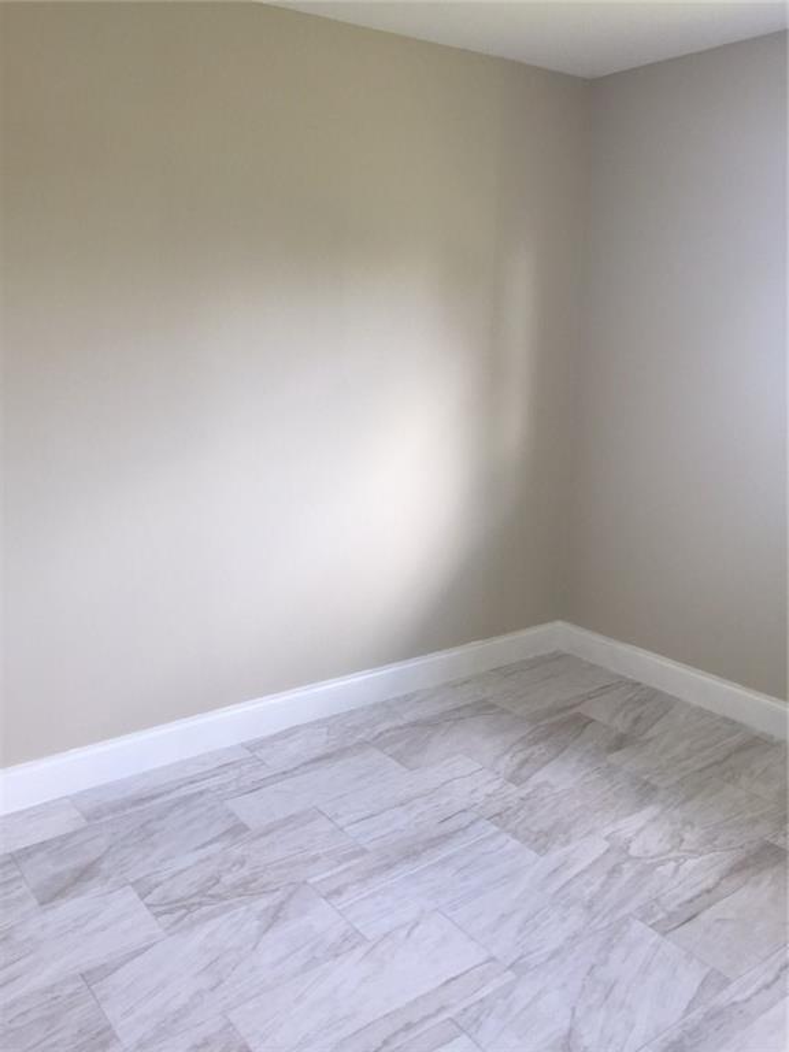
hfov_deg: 48.2
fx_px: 881
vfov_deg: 61.7
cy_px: 526
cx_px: 394
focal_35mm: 29
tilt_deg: -13.0
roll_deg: -1.3
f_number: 2.2
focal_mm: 4.15
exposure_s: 1/60
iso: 32
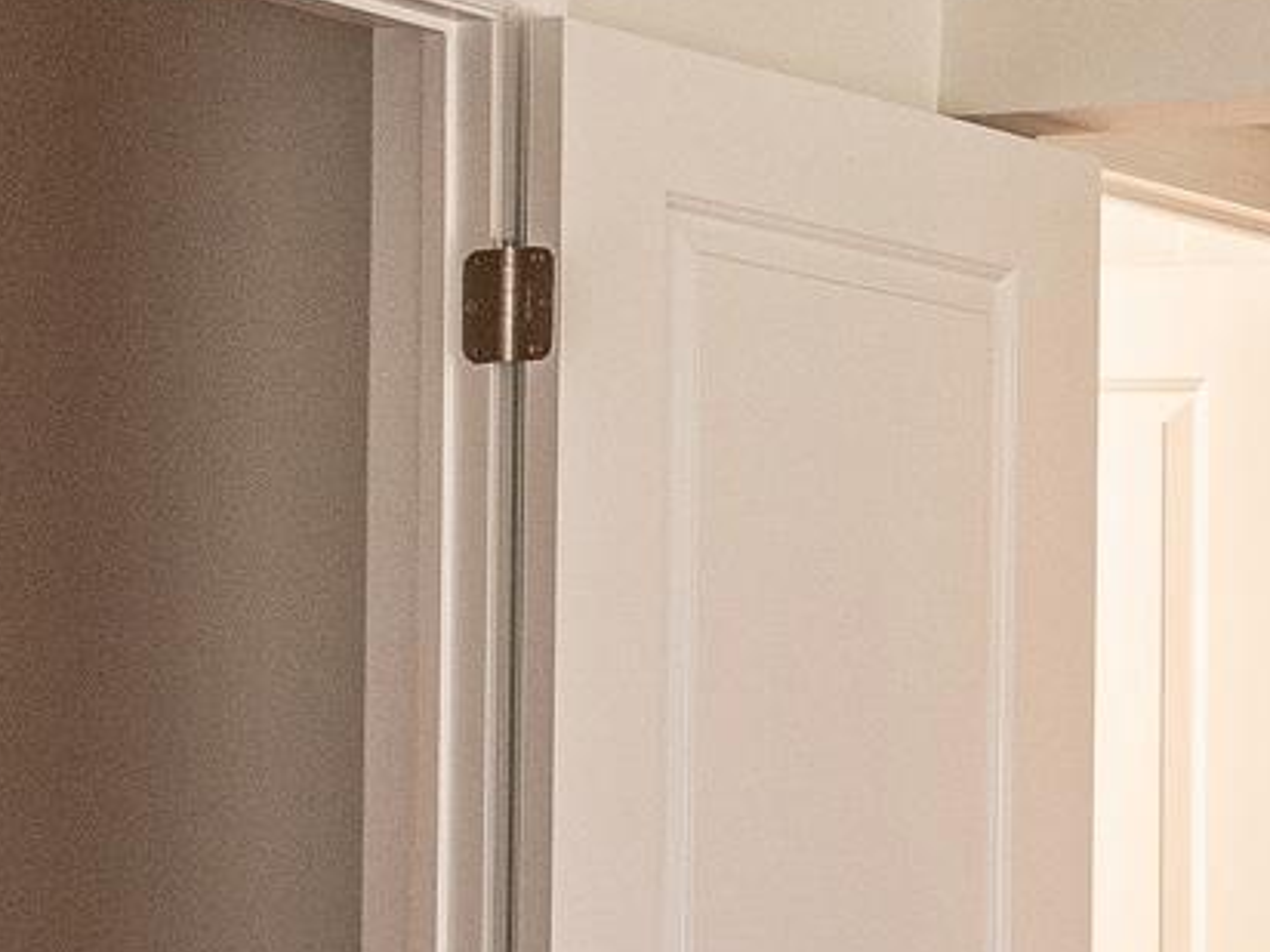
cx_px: 2021
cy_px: 1137
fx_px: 6934
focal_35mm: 189
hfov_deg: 10.1
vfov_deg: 7.8
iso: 400
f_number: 5.6
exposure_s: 1/13
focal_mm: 19
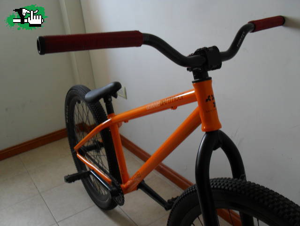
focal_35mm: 35
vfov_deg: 40.7
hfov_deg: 52.6
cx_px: 150
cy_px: 113
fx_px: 304
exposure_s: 1/45
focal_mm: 6.3
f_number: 3.2
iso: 160
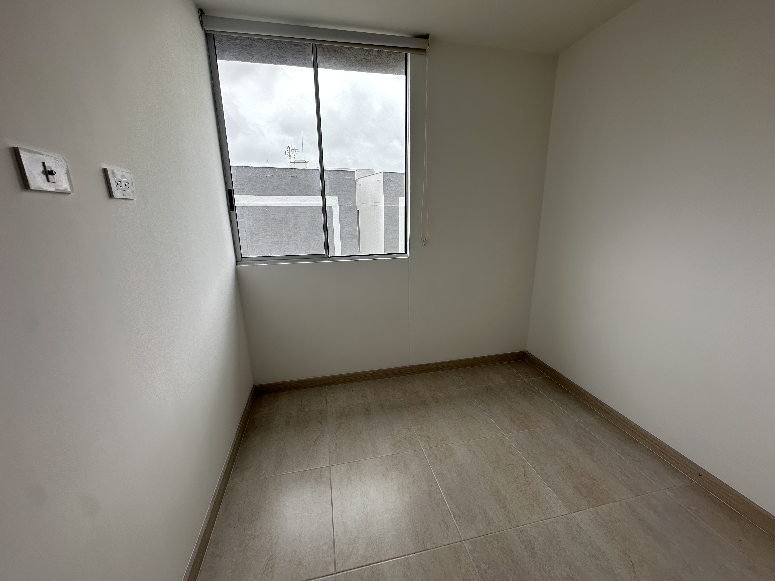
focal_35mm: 14
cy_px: 290
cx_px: 388
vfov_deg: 85.7
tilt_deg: -13.9
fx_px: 313
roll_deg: -0.7
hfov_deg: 102.1
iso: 40
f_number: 2.2
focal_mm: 2.22
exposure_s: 1/269
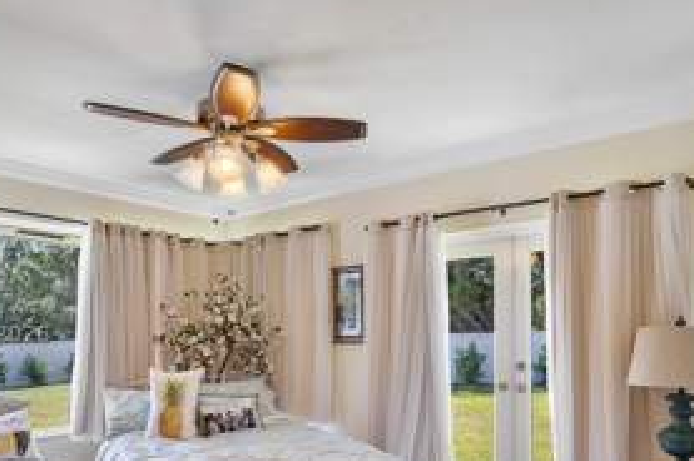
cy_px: 332
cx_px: 328
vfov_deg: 48.0
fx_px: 501
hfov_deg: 69.4
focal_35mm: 26
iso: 160
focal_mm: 10
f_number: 11
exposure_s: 1/13
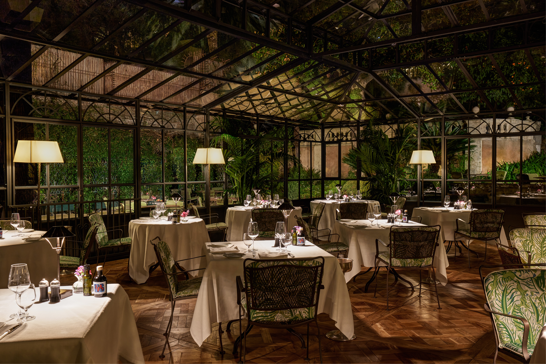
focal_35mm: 33
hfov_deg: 57.2
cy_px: 182
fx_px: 500
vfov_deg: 40.0
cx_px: 273
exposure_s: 1
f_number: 10
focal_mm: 33
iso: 400
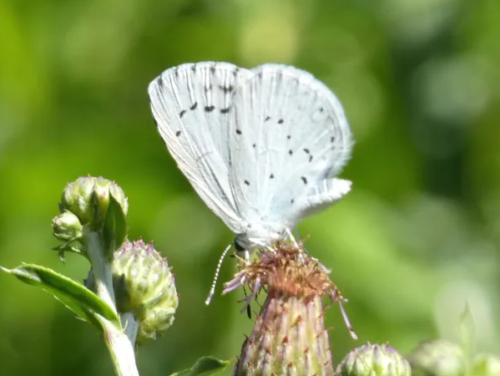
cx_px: 250
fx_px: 5926
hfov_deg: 4.8
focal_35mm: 410
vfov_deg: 3.6
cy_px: 185
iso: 100
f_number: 5.6
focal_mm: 68.8
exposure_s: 1/80
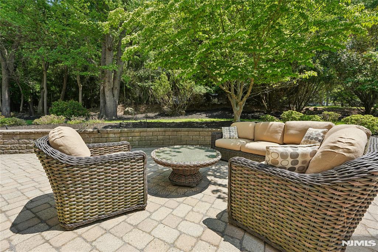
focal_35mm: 14
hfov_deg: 104.3
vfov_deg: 81.2
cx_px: 189
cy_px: 126
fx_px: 147
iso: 100
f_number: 10
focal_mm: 14
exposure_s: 1/50
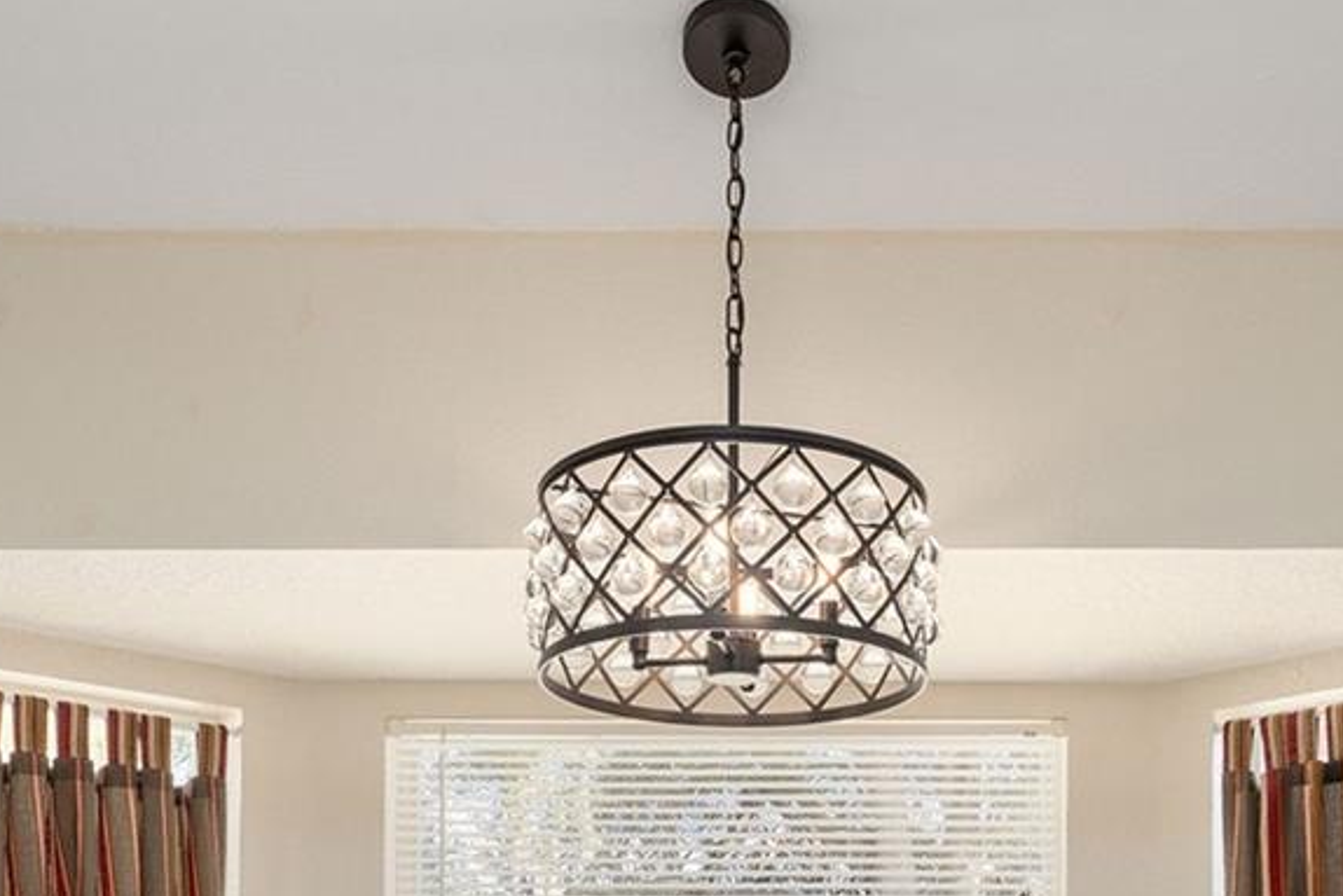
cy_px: 1109
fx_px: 1455
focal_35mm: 39
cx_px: 788
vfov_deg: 29.0
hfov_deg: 49.3
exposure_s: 1/50
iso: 400
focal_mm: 14
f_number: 7.1
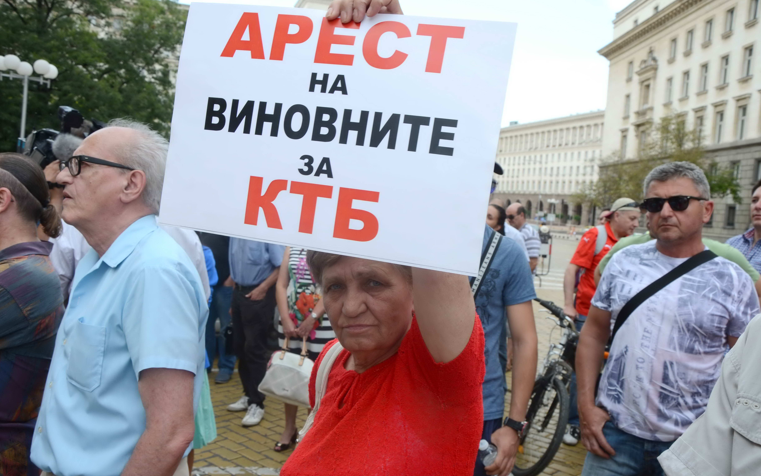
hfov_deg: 56.7
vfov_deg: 37.3
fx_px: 705
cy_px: 232
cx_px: 377
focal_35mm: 34
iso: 160
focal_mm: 22
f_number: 8
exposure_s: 1/160
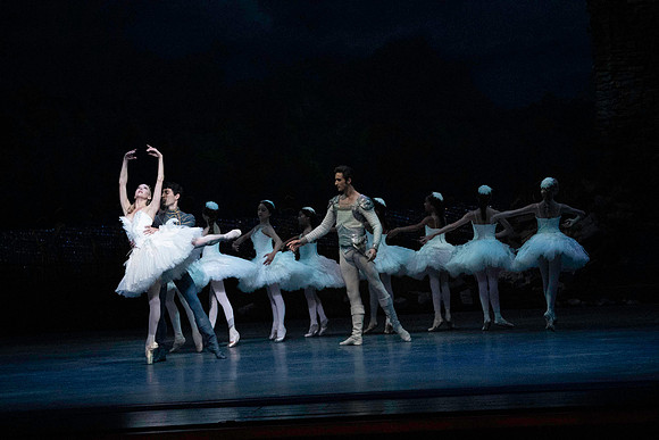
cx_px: 330
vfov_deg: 9.8
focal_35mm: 140
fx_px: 2563
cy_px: 220
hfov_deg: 14.7
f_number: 5
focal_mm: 140
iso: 25600
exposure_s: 1/400
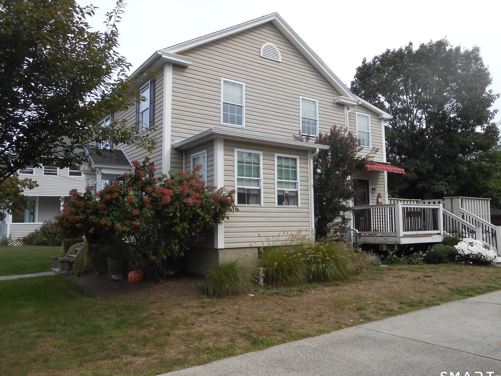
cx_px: 257
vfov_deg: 51.4
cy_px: 190
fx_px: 391
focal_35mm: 27
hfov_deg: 65.3
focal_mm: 4.6
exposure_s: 1/500
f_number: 3.5
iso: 80
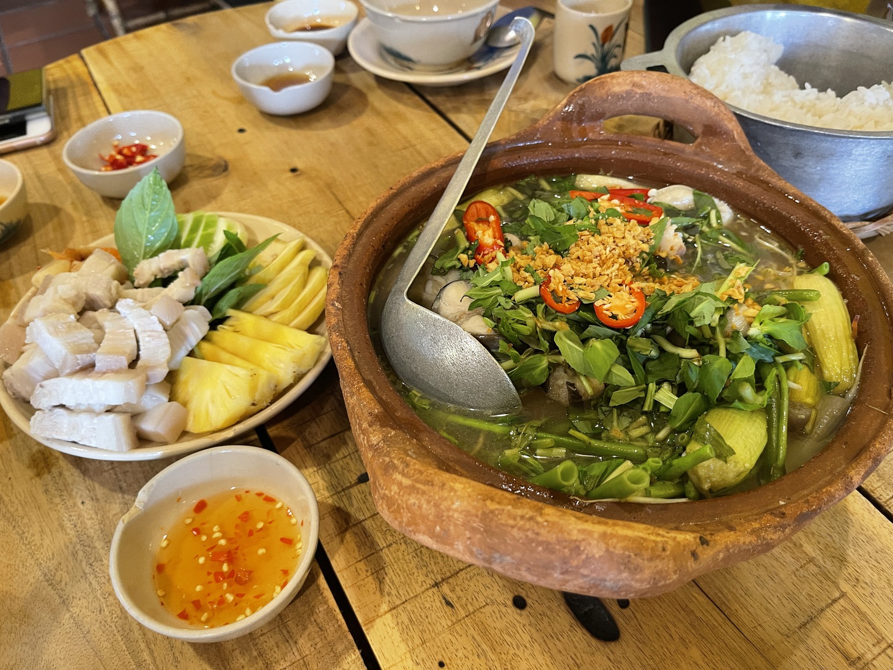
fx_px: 671
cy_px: 335
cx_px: 446
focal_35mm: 26
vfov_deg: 53.1
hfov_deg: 67.3
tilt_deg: -48.2
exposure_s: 1/50
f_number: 1.6
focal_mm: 5.1
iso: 250
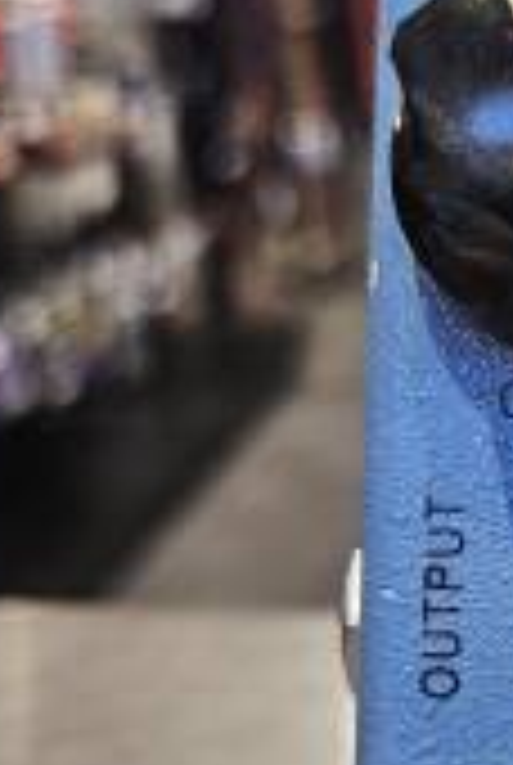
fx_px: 1554
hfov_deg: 16.7
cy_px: 711
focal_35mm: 73
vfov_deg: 26.6
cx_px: 810
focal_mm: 5.4
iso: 200
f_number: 1.8
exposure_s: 1/120
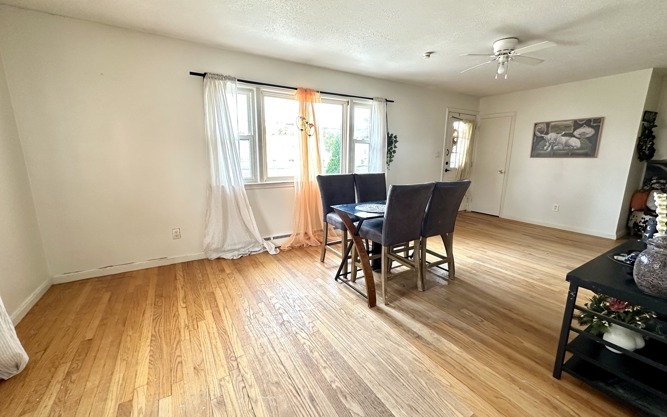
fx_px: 273
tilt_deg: -11.7
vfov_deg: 74.8
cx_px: 336
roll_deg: -0.5
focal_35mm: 15
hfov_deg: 101.5
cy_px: 208
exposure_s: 1/60
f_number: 2.2
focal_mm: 2.22
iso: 320
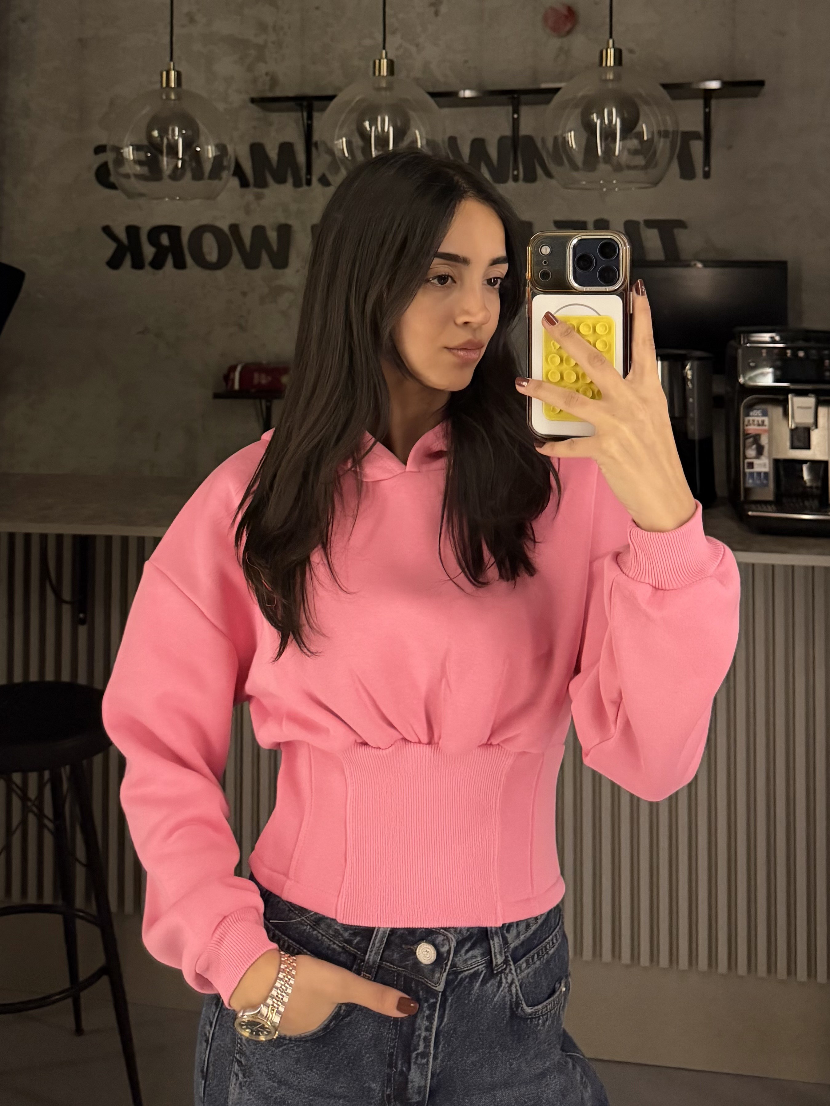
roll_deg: -0.2
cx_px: 415
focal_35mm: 24
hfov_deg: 56.8
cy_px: 553
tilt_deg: +1.6
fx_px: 767
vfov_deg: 71.6
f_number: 1.78
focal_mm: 6.76
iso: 1000
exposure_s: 1/33
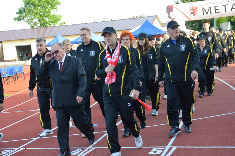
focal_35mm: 63
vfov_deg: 21.5
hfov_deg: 32.0
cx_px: 118
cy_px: 78
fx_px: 410
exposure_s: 1/800
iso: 1600
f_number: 5
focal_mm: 42
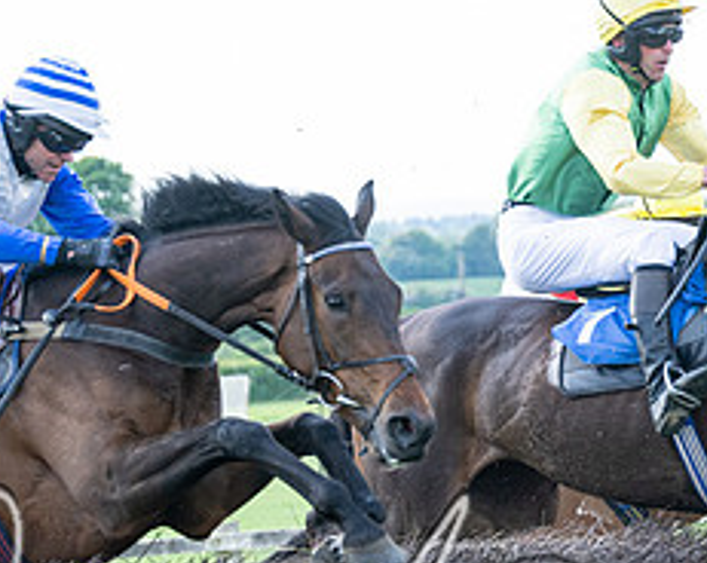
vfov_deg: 6.6
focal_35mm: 232
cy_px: 410
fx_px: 4846
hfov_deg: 8.3
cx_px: 854
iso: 400
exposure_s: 1/2000
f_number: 2.8
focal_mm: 70
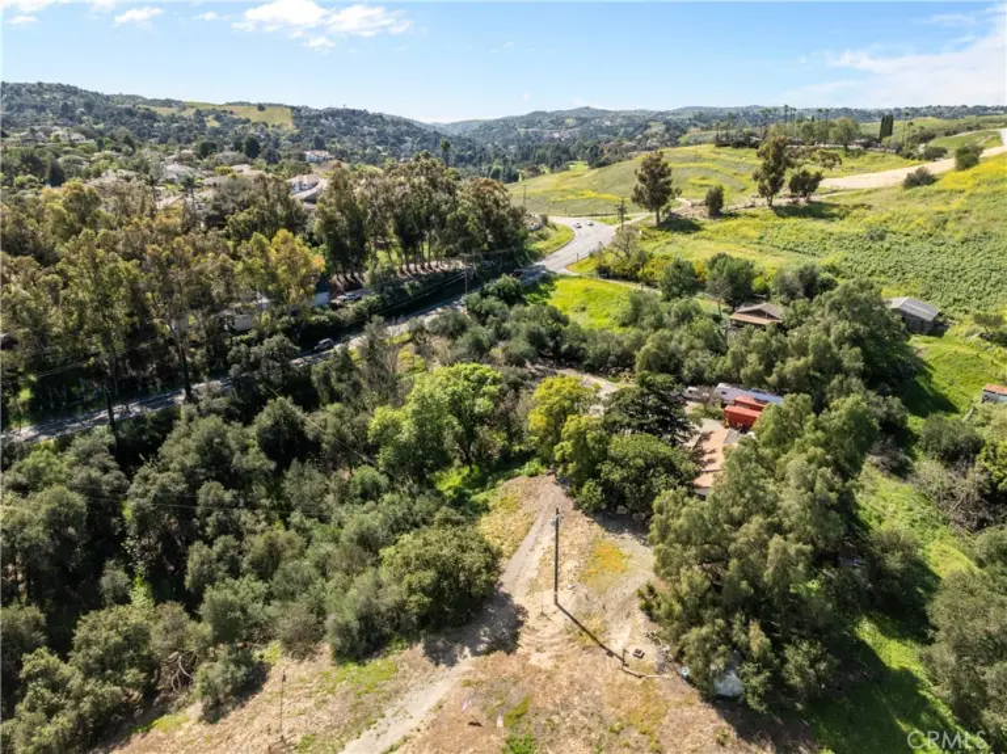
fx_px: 698
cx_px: 504
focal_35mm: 24
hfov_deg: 71.6
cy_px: 377
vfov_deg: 56.8
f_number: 2.8
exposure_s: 1/2500
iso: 170
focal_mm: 12.29
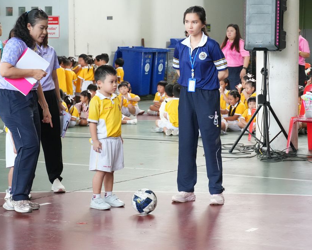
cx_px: 162
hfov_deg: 16.4
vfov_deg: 13.1
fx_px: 1086
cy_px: 125
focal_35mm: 118
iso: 4000
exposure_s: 1/500
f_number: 5.6
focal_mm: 69
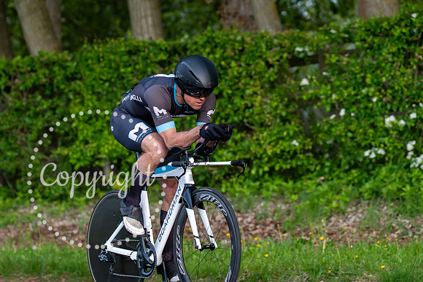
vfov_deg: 6.4
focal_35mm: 214
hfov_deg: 9.6
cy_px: 111
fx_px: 2510
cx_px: 195
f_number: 4
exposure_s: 1/800
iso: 1250
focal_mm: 176
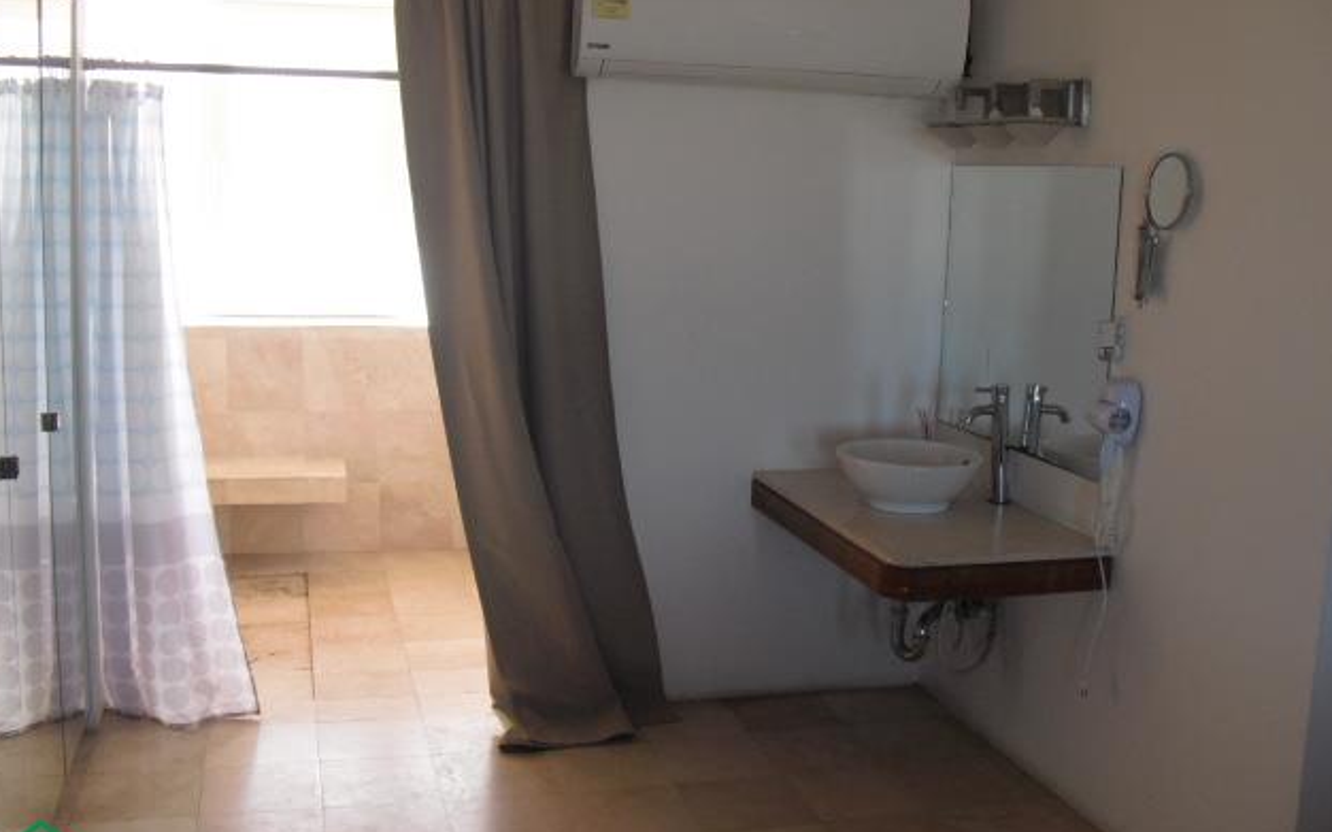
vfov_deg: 32.8
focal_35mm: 39
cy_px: 400
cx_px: 666
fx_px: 1415
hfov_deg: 50.4
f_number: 3.1
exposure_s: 1/100
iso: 200
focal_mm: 6.3
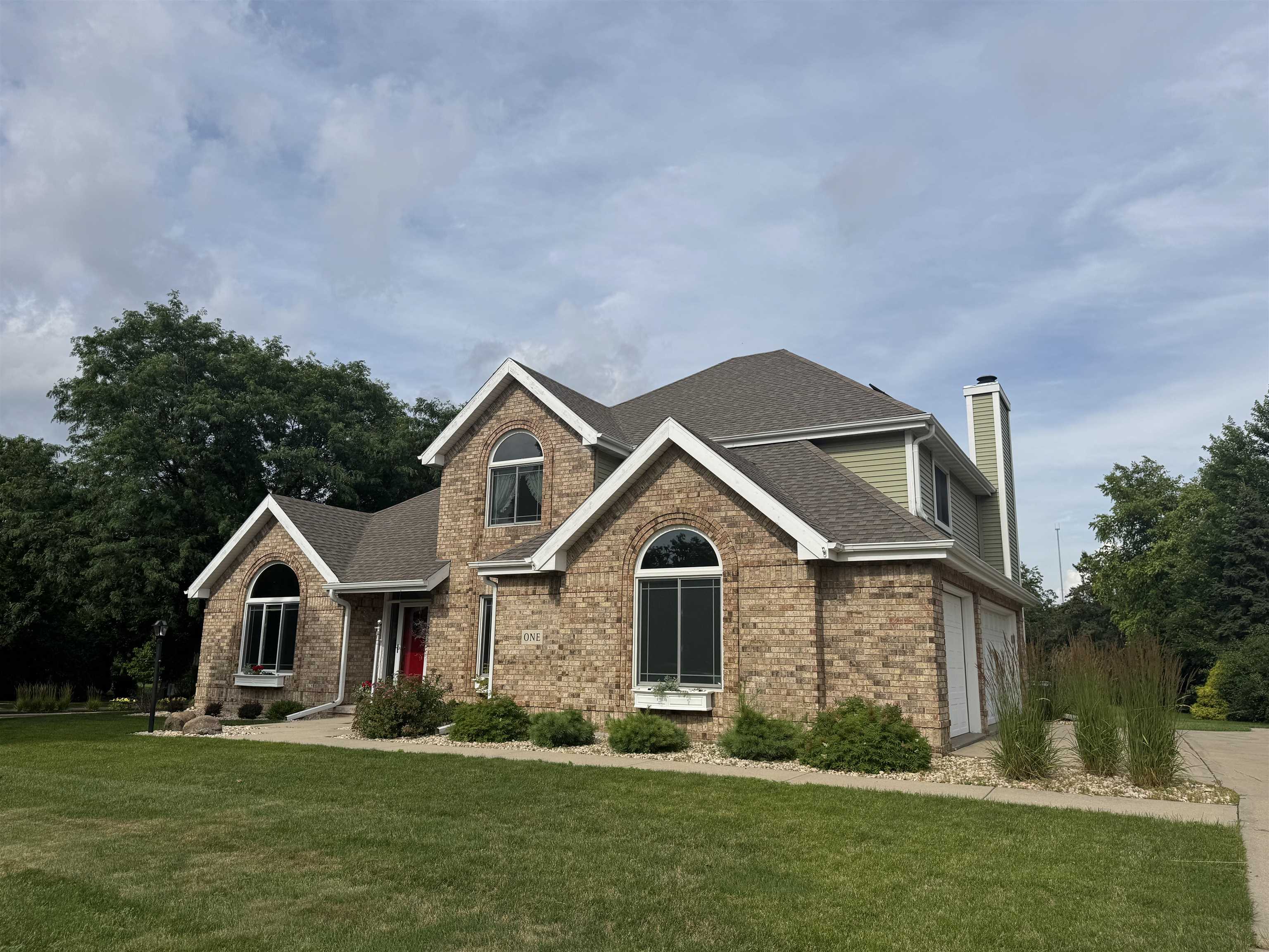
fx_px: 880
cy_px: 476
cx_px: 634
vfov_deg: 56.8
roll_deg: -0.2
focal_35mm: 24
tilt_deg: +12.5
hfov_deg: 71.6
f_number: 1.78
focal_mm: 6.76
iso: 80
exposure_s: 1/6410
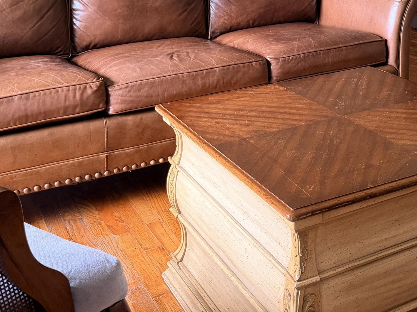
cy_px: -25
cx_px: 297
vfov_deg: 26.0
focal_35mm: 52
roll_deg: +0.7
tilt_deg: -6.4
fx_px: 626
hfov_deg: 36.2
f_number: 1.78
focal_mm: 6.76
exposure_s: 1/60
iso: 400
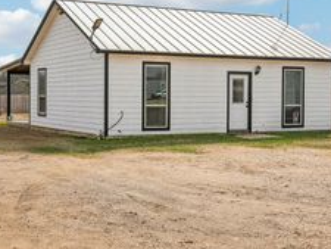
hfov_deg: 31.0
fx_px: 593
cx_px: 116
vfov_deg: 23.6
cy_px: 105
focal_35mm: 62
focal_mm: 29
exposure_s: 1/1500
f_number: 8
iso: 200
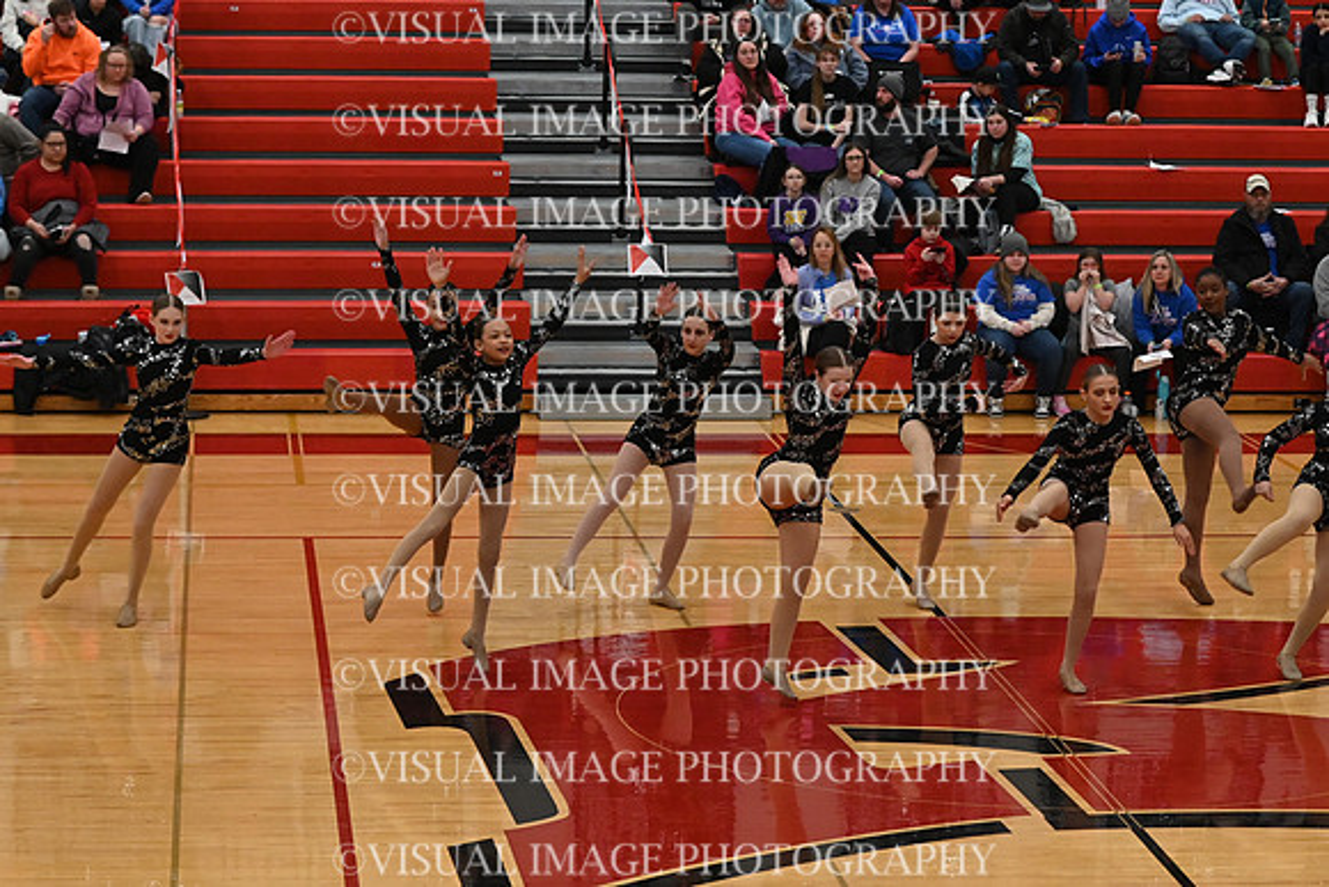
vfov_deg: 13.0
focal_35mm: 105
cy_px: 444
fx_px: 3877
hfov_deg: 19.5
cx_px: 664
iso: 5000
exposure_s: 1/400
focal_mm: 70
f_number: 4
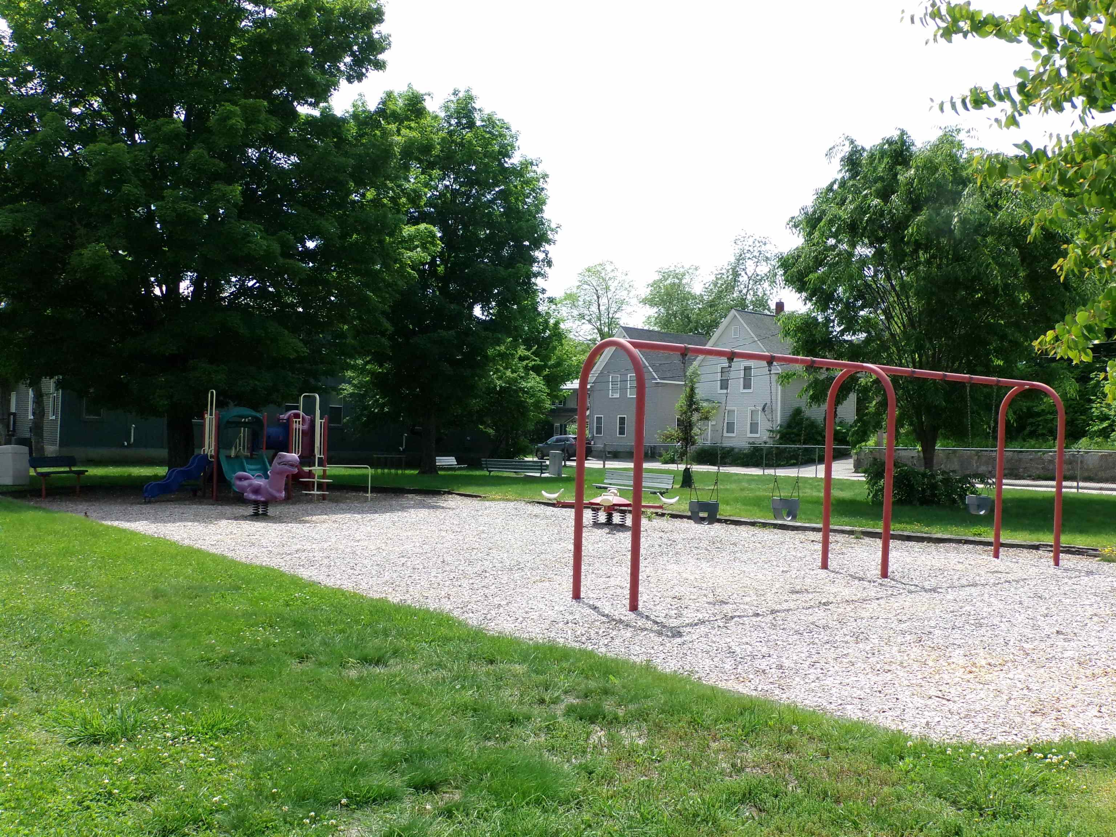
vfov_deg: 42.9
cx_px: 558
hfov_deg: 55.4
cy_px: 418
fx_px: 1064
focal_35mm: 33
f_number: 7.99
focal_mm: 5.9
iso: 200
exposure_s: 1/300
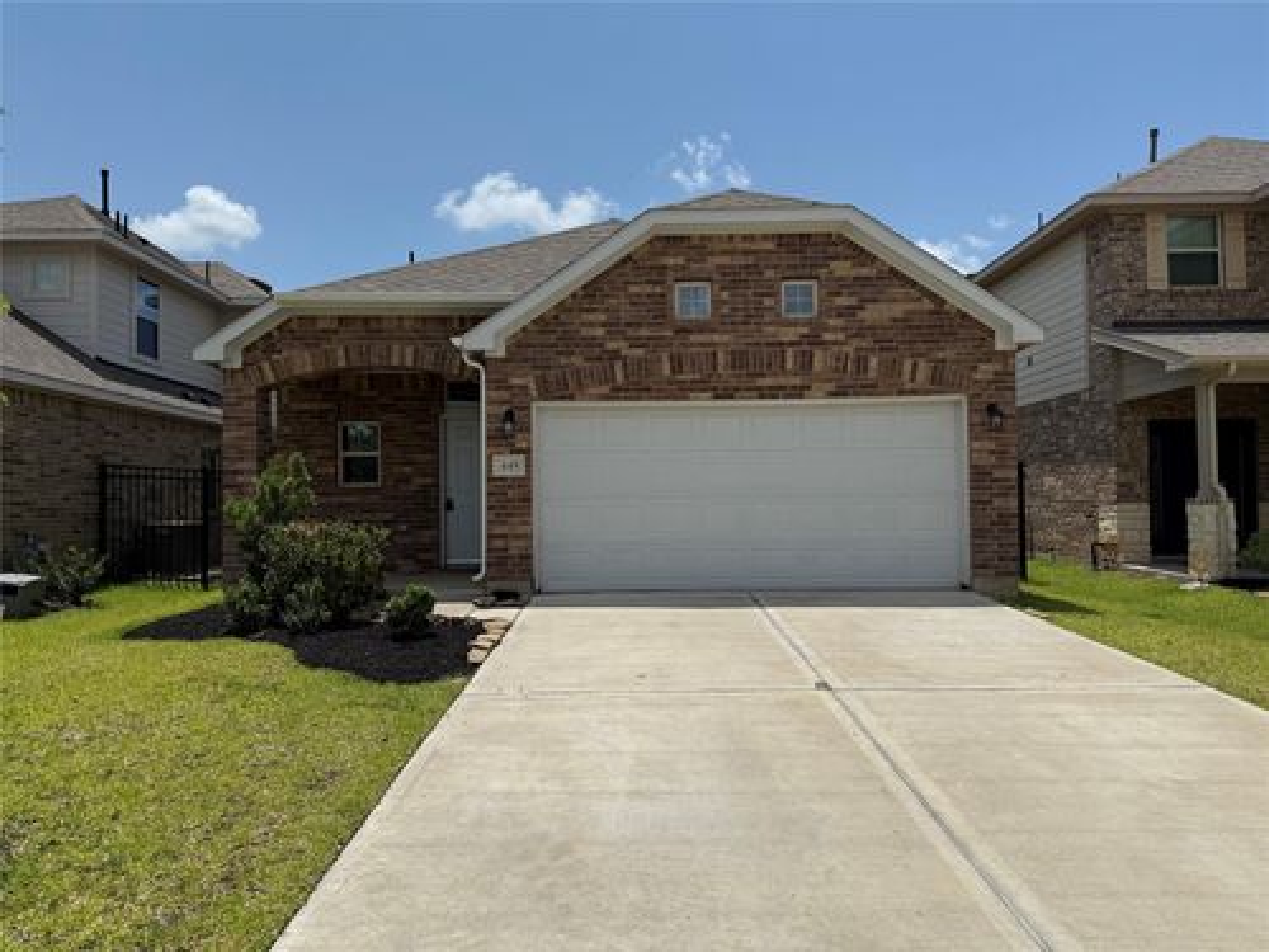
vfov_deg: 56.8
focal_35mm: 24
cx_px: 634
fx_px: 880
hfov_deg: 71.6
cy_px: 476
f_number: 1.78
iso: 80
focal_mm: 6.76
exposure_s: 1/9091
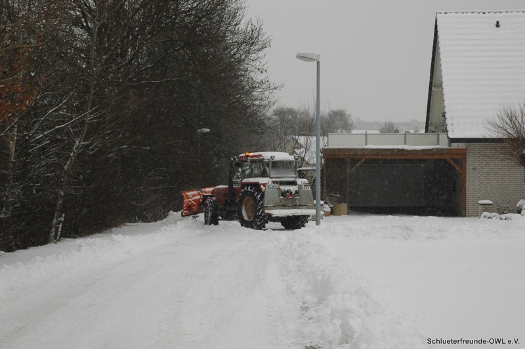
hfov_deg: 24.6
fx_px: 1202
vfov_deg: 16.5
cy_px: 174
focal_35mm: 82
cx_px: 262
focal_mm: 55
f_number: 10
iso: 400
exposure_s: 1/200
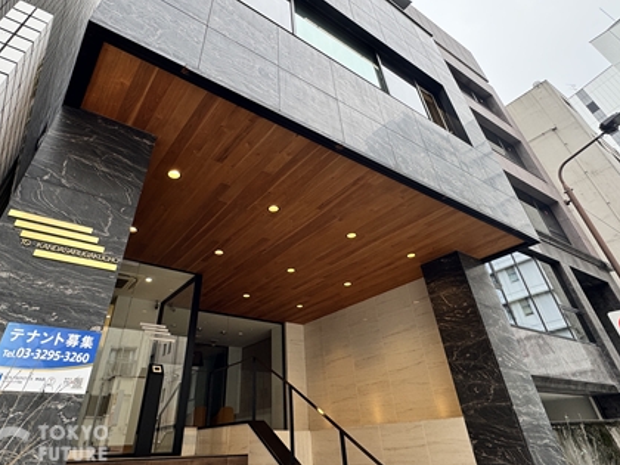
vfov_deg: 64.3
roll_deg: +1.9
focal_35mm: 20
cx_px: 285
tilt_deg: +41.3
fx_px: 358
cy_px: 155
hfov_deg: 81.6
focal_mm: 2.22
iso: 40
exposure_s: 1/150
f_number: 2.2
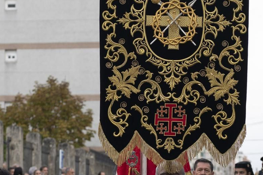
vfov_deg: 8.2
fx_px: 1212
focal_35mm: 166
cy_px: 182
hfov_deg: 12.4
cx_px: 187
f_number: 3.5
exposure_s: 1/1000
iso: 250
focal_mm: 50
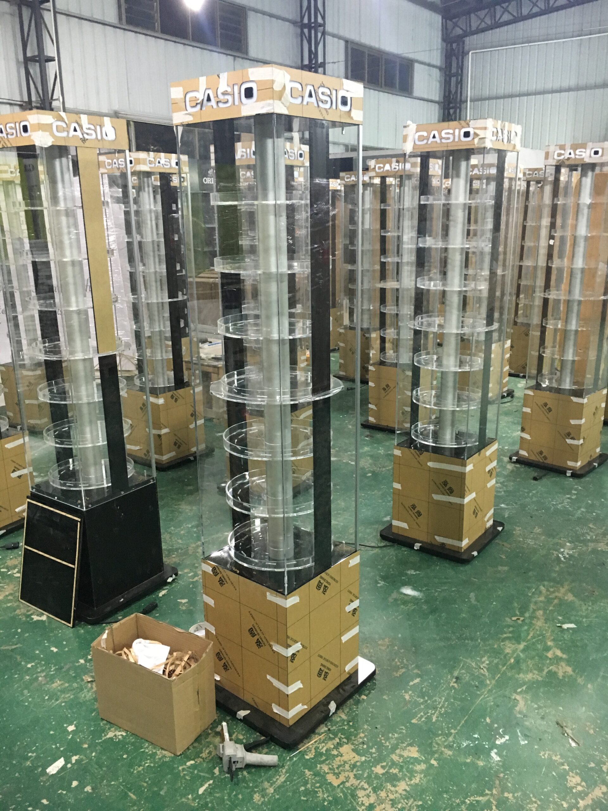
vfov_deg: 61.7
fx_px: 679
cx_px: 304
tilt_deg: -13.7
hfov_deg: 48.2
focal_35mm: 29
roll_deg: +0.6
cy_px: 406
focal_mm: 4.15
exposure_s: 1/20
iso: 200
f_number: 2.2
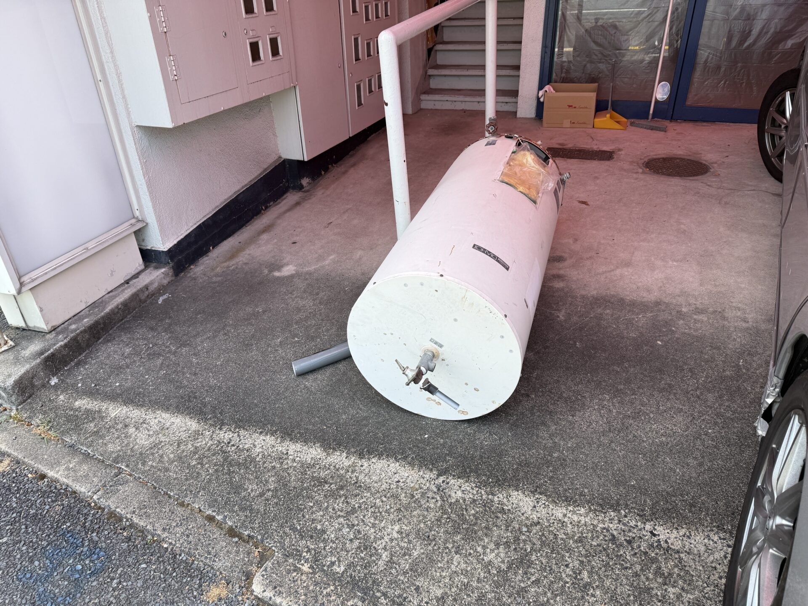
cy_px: 303
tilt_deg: -31.0
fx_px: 560
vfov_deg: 56.8
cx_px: 404
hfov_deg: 71.6
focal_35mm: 24
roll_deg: +2.5
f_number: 1.78
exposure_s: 1/1046
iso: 80
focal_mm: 6.76
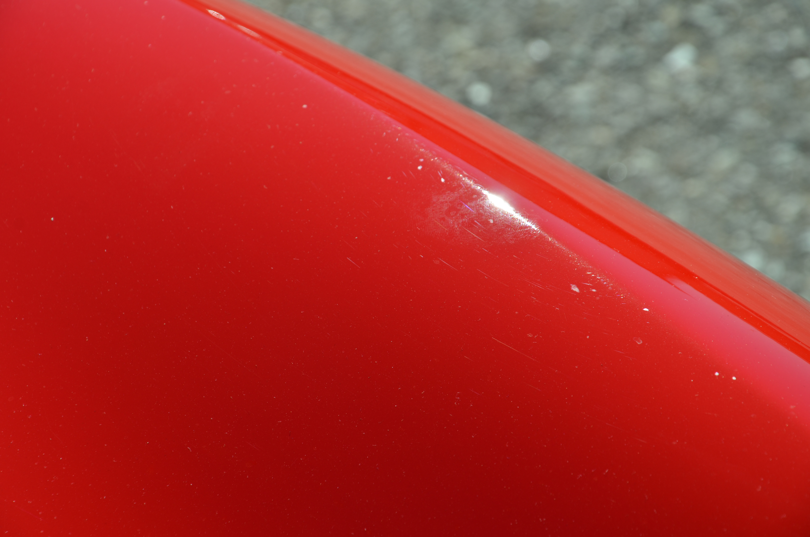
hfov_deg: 13.1
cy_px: 268
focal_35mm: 158
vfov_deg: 8.7
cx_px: 405
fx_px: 3536
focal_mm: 105
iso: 100
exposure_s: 1/320
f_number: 9
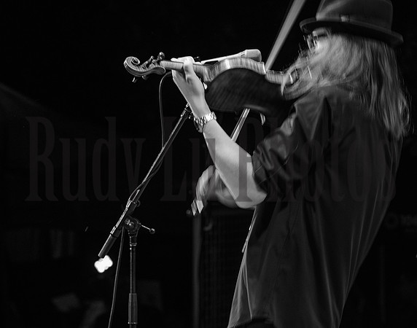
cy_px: 172
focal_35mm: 217
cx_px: 259
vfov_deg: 7.1
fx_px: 2656
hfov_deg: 9.0
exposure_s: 1/30
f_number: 9
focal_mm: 185
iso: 1800
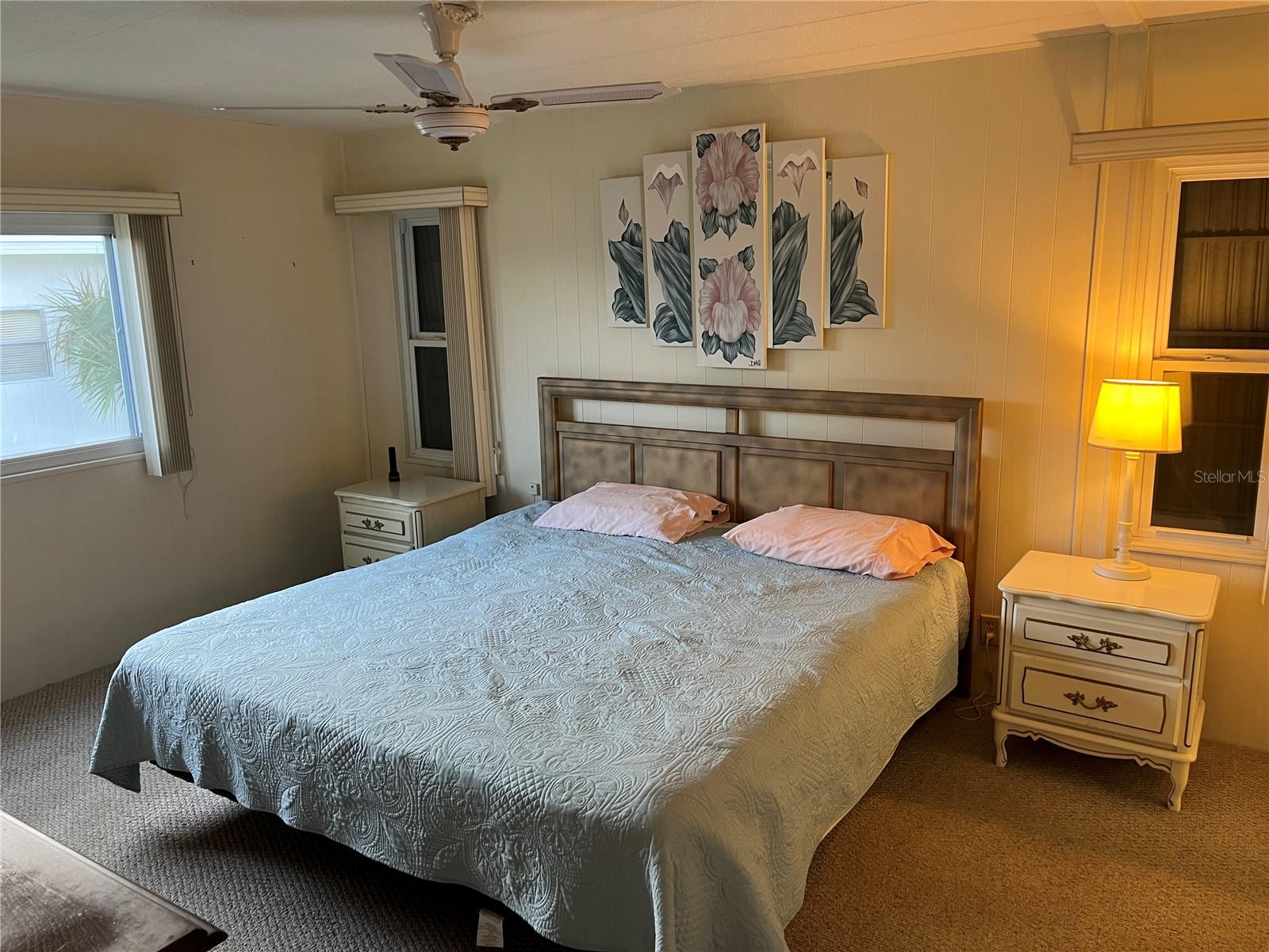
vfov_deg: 53.1
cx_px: 634
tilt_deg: -10.6
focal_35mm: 26
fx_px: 953
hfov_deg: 67.3
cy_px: 476
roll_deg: +1.4
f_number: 1.6
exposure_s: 1/60
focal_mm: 5.1
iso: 125
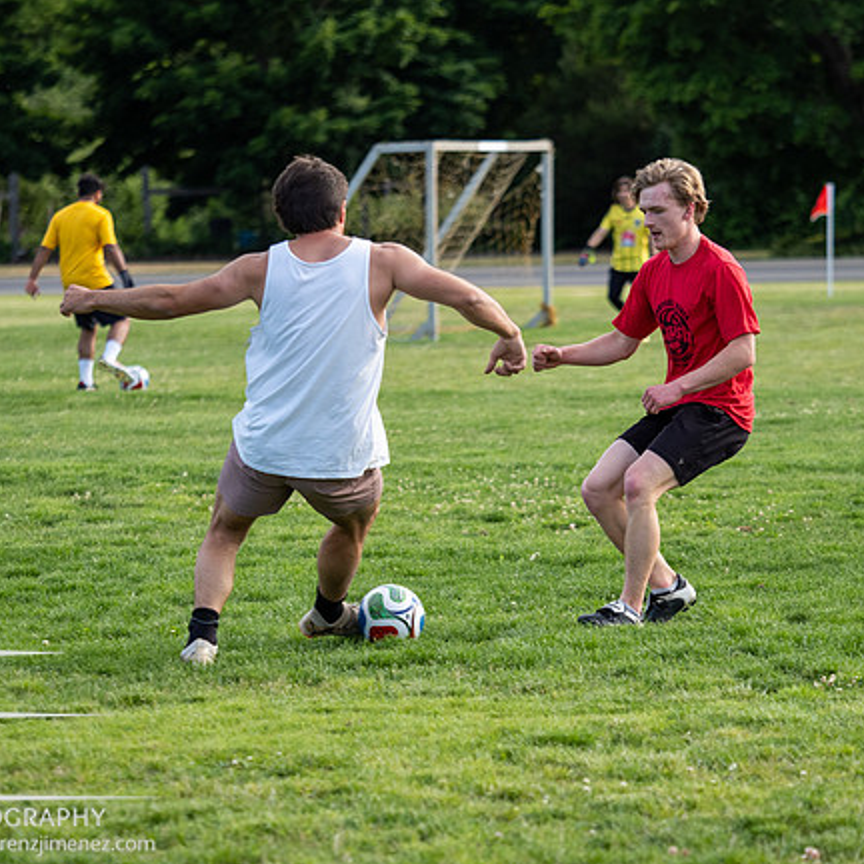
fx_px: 6495
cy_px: 433
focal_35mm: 230
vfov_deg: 7.6
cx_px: 464
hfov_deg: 7.6
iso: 320
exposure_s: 1/1250
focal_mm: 97
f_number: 2.8
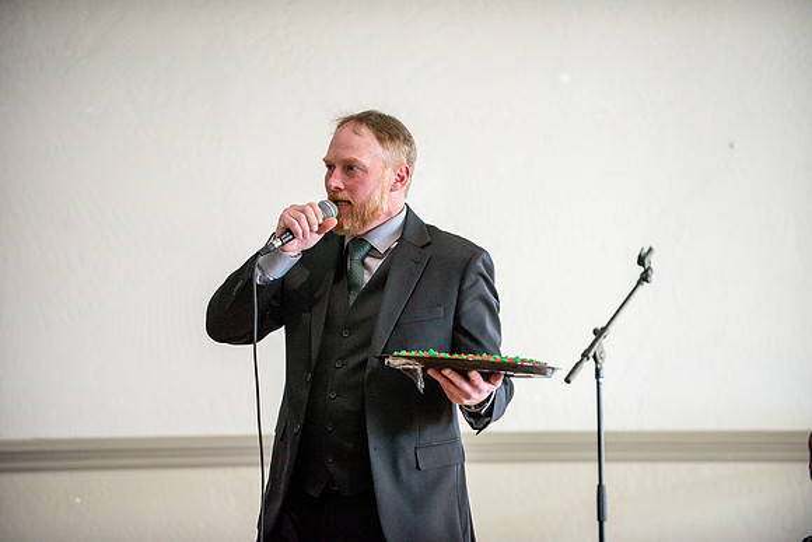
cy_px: 271
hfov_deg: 10.3
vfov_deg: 6.9
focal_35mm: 200
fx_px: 4512
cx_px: 406
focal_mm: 200
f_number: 2.8
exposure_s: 1/320
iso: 2000
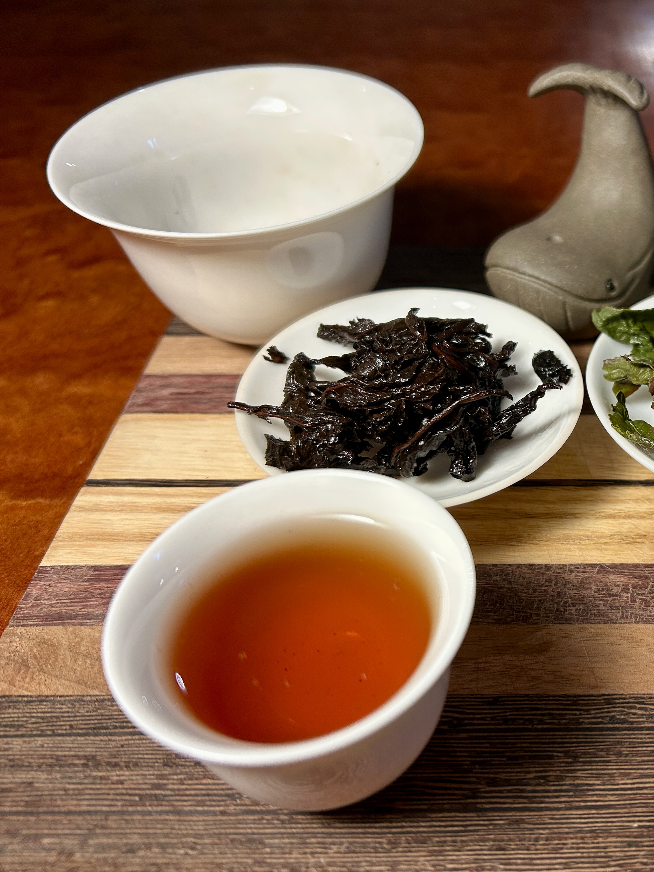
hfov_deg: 38.1
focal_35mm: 35
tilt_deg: -43.0
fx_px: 882
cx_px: 580
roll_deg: -1.3
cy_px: 435
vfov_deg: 52.6
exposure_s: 1/111
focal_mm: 5.7
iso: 100
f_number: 1.5
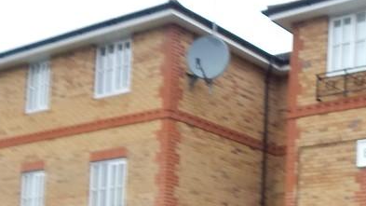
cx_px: 432
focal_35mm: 71
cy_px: 310
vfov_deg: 15.6
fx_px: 689
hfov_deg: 26.6
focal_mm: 4.5
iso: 125
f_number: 3.1
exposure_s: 1/100
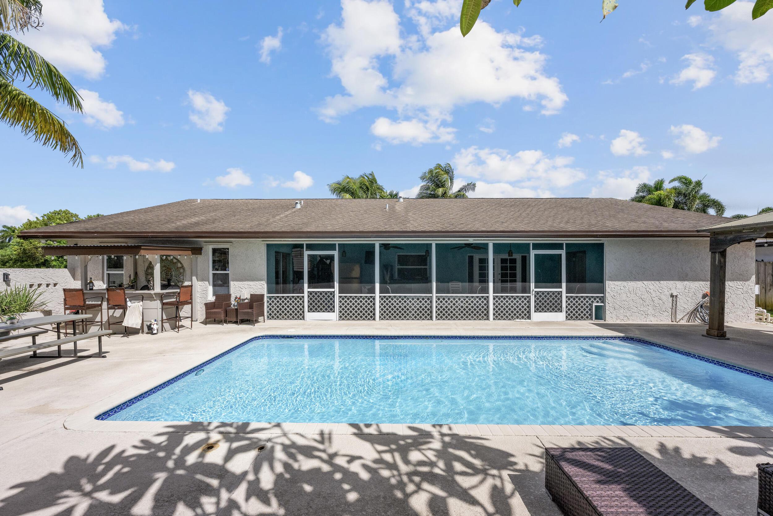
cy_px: 258
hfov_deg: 104.3
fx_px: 301
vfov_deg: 81.2
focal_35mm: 14
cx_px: 386
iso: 500
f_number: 8
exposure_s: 1/3200
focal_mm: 14
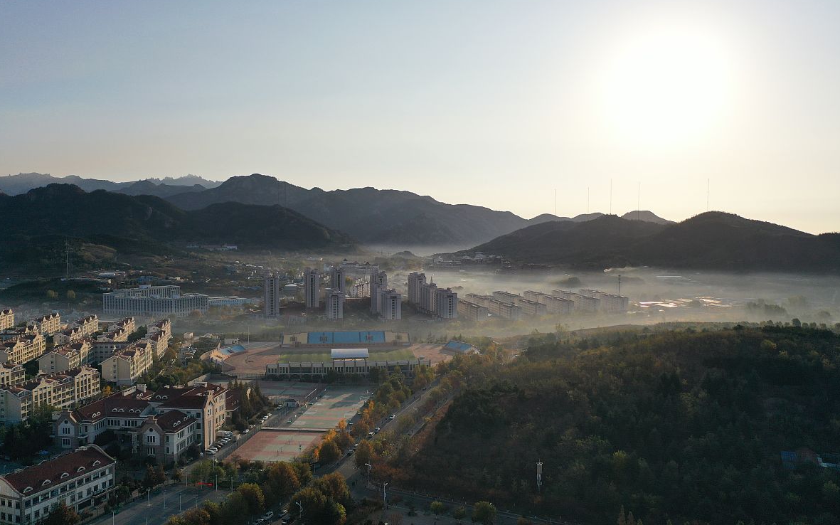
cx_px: 420
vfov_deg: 43.1
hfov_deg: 64.6
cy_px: 275
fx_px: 664
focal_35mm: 29
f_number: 2.8
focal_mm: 10.26
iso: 100
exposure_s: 1/4000
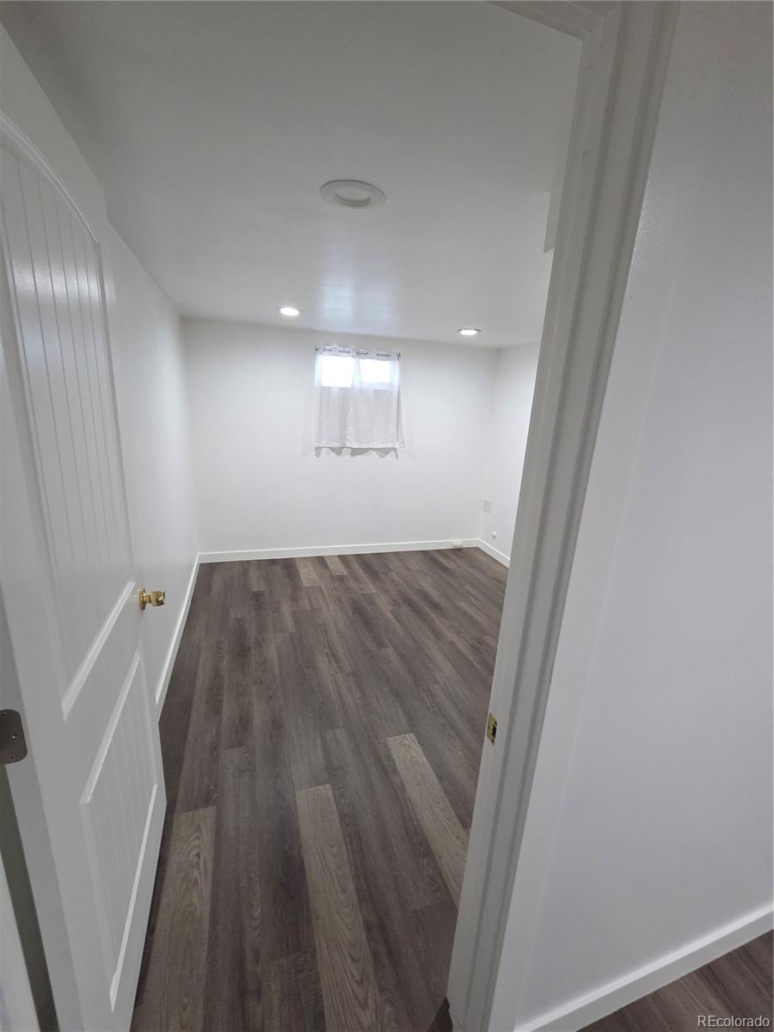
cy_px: 516
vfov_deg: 106.2
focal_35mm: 13
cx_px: 387
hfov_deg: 89.9
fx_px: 388
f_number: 2.2
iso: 200
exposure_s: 1/60
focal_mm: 2.2
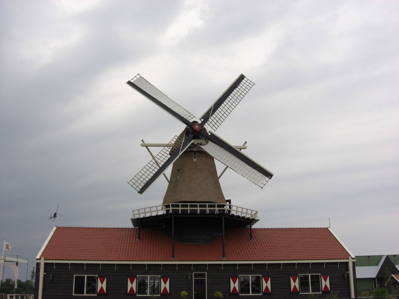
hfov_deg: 49.0
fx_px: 438
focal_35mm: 38
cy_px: 150
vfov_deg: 37.7
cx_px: 200
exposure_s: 1/250
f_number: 4
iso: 80
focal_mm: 7.9
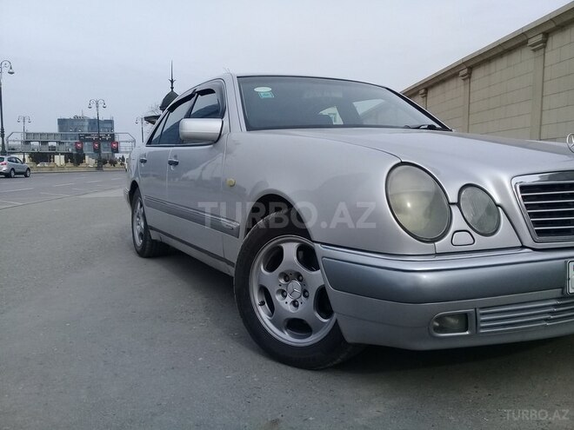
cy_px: 215
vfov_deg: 45.4
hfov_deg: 58.4
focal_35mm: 31
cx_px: 287
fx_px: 514
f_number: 2.2
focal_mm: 3.3
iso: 50
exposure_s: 1/984
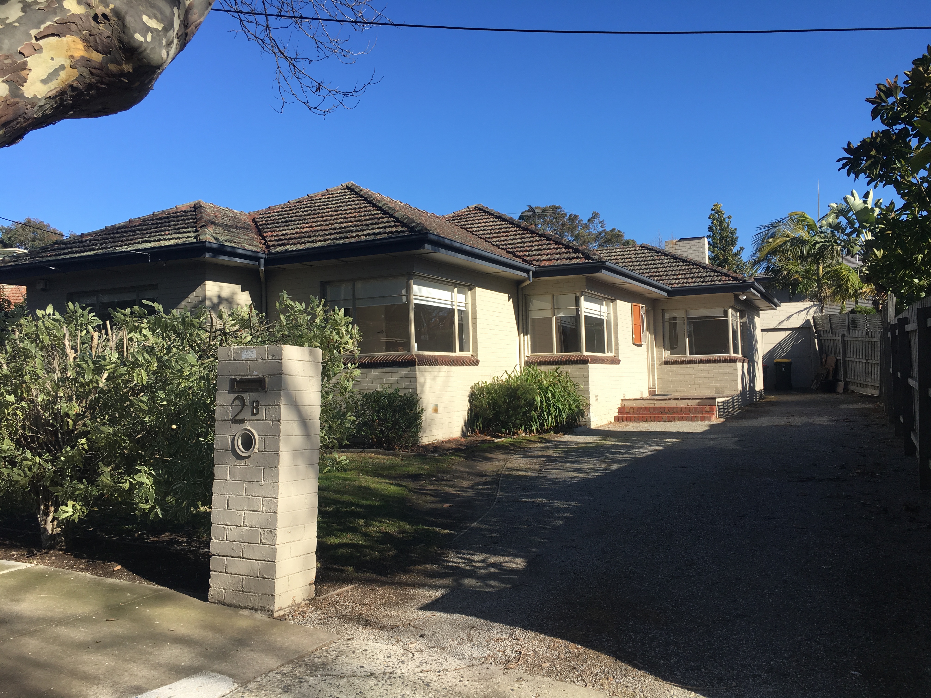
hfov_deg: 61.7
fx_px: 780
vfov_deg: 48.2
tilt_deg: +1.4
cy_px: 349
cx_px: 466
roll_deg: +1.8
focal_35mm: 29
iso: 25
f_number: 2.2
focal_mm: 4.15
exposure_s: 1/938
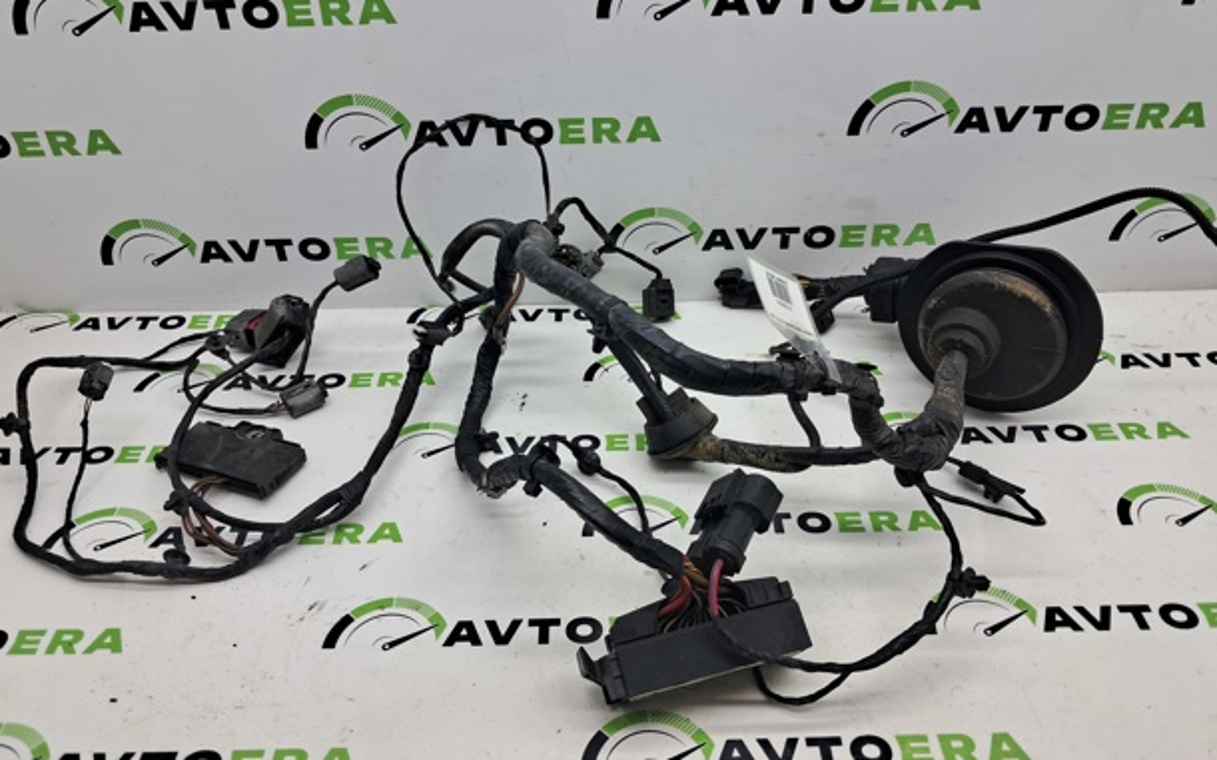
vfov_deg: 41.8
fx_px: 995
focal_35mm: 30
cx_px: 607
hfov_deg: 62.9
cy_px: 336
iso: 50
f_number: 1.8
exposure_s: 1/100
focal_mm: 4
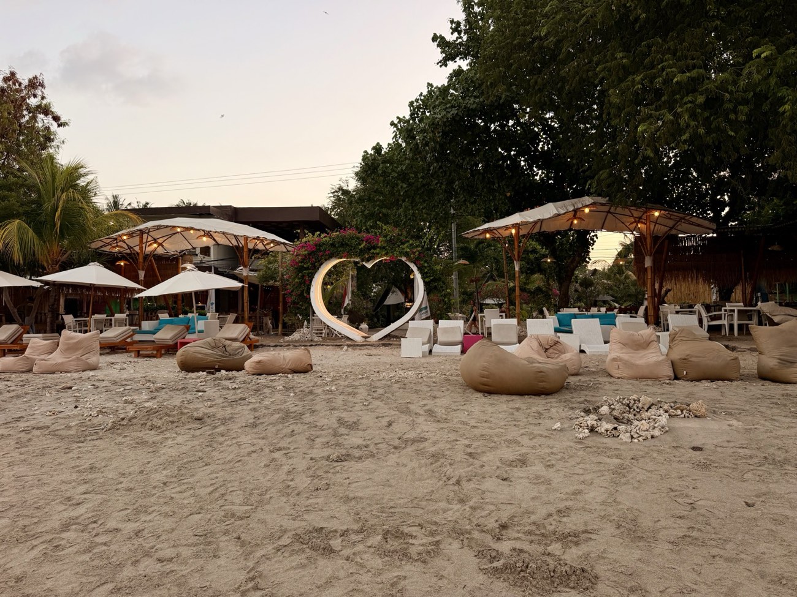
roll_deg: +0.9
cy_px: 298
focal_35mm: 24
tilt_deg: +2.0
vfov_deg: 56.8
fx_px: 553
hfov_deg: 71.6
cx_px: 398
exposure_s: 1/121
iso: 50
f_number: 1.78
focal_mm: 6.76
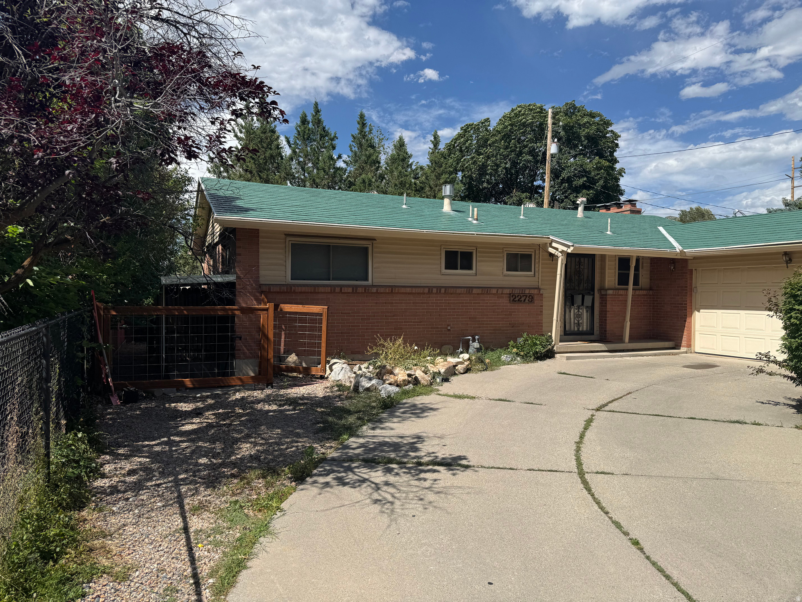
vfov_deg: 56.8
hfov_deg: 71.6
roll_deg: -0.5
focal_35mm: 24
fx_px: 556
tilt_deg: -1.7
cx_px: 401
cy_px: 301
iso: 80
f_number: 1.78
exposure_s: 1/4950
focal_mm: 6.76
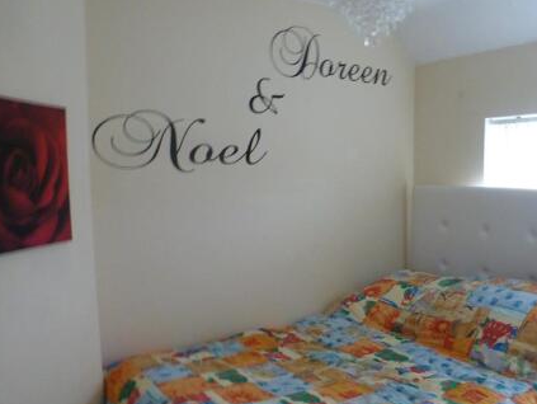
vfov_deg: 42.9
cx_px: 338
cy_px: 233
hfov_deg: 54.6
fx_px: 512
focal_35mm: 33
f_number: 3.3
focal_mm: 4.3
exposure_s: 1/5
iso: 400
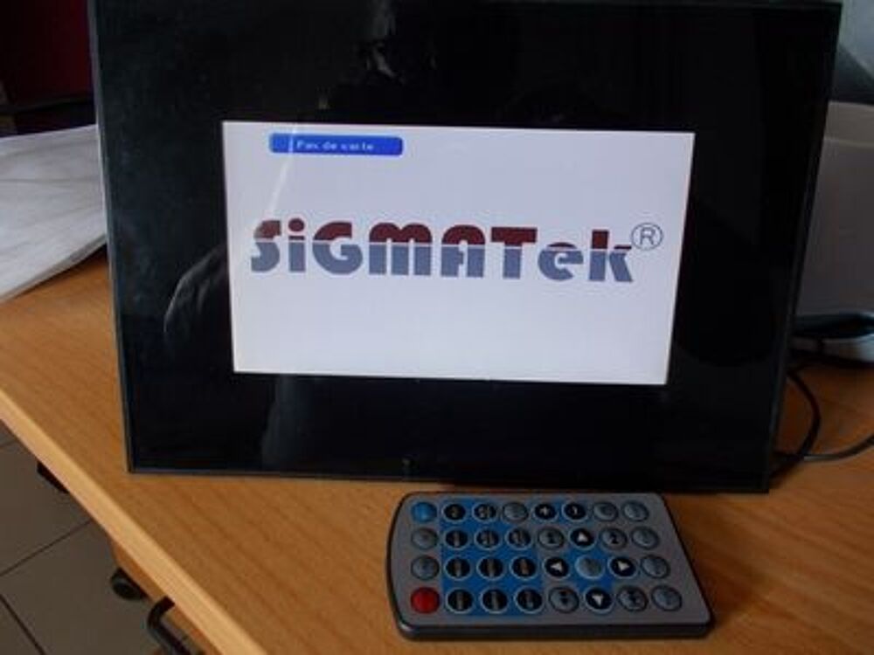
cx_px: 437
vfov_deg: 53.1
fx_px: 656
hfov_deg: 67.3
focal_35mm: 26
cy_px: 328
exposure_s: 1/25
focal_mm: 4.6
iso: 125
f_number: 3.2
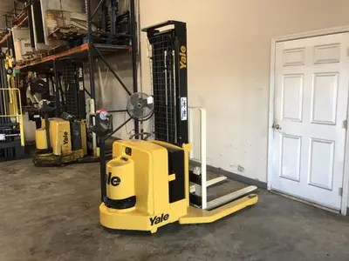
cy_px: 130
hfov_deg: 63.4
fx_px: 282
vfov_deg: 49.7
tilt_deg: -7.8
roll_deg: +1.6
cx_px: 174
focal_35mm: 28
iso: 40
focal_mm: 4
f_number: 1.8
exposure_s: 1/20
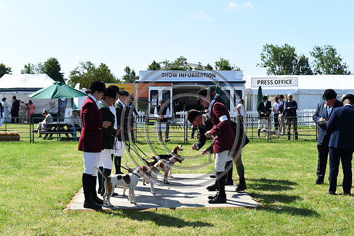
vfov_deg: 27.0
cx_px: 177
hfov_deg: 39.6
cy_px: 118
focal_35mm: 50
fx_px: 491
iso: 250
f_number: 5.6
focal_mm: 50
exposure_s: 1/1250
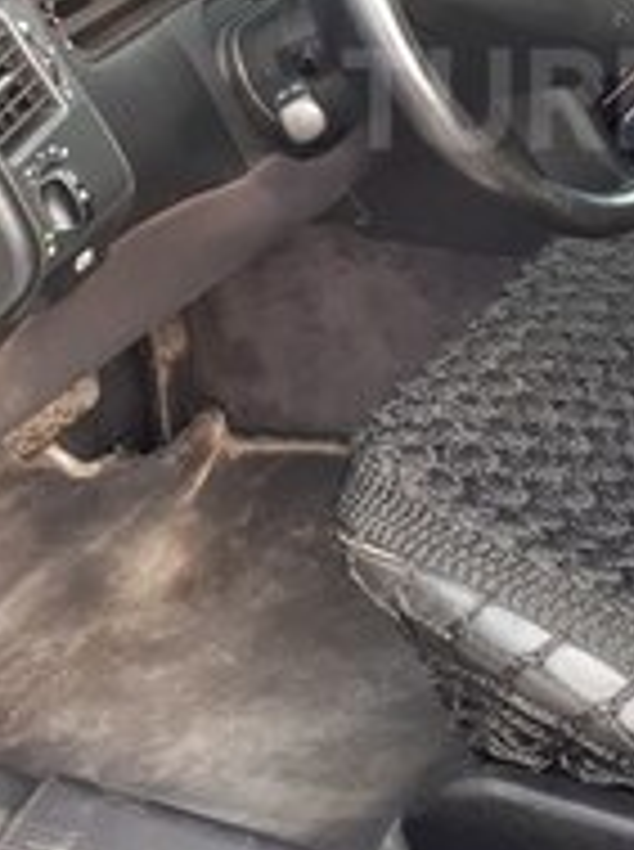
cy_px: 99
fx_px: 1740
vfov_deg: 26.6
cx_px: 688
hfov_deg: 19.8
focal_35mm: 71
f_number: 1.9
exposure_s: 1/50
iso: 50
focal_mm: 3.6
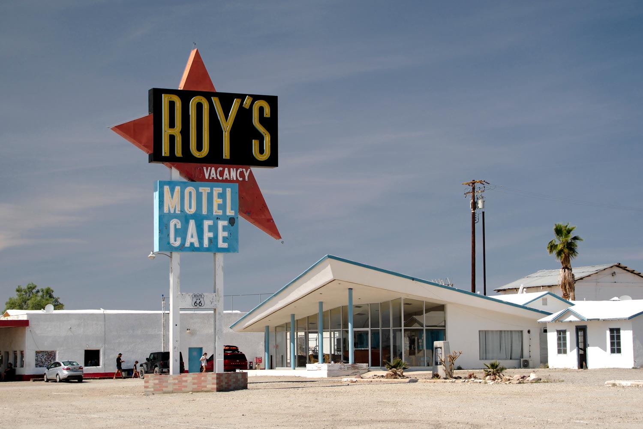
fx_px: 1500
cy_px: 214
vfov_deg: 16.3
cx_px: 322
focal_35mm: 84
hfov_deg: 24.2
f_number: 6.3
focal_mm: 56.2
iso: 400
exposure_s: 1/1000
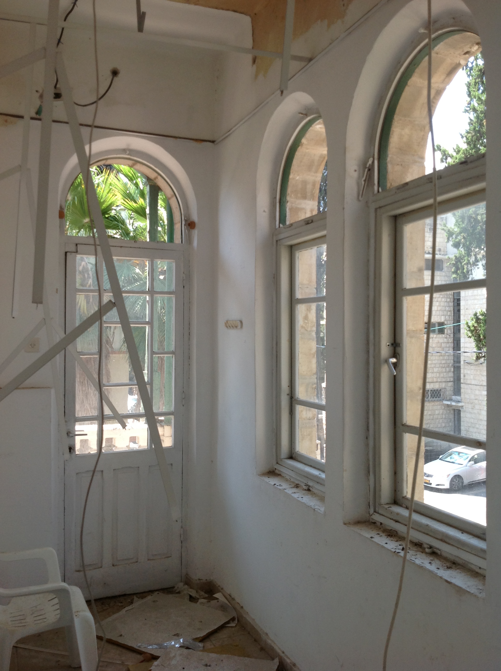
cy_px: 336
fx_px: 677
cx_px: 250
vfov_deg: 52.7
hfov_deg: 40.6
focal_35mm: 35
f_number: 2.4
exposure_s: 1/226
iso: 50
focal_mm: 4.28
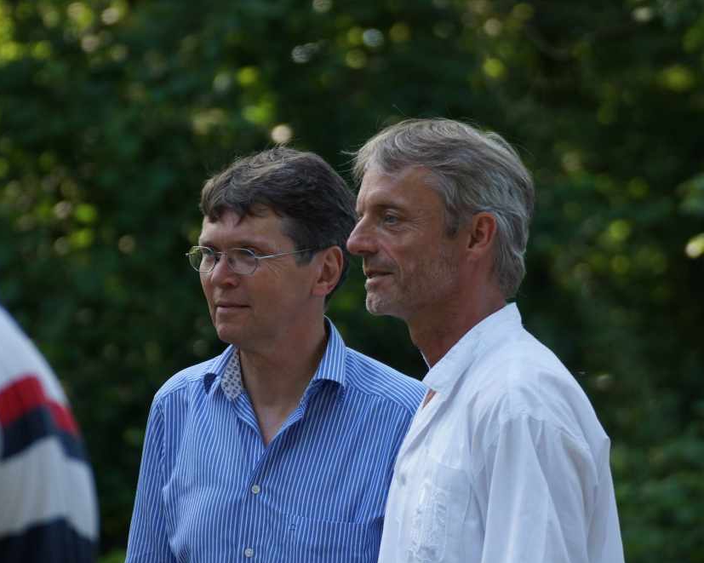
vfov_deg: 4.7
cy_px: 326
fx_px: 6811
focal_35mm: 327
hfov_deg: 5.9
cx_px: 411
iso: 320
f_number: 5
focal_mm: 160
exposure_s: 1/250
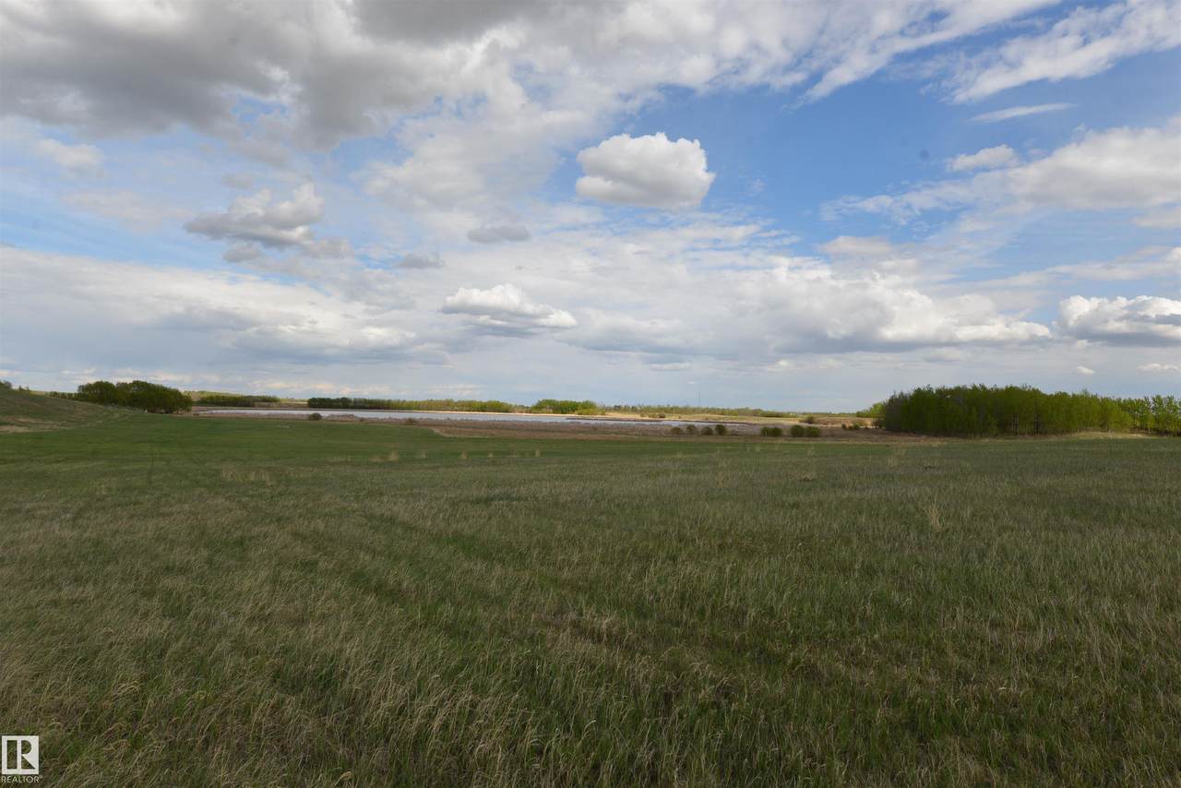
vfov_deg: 57.3
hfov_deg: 78.6
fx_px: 722
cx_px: 590
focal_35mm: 22
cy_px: 394
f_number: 8
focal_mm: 22
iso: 100
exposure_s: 1/250
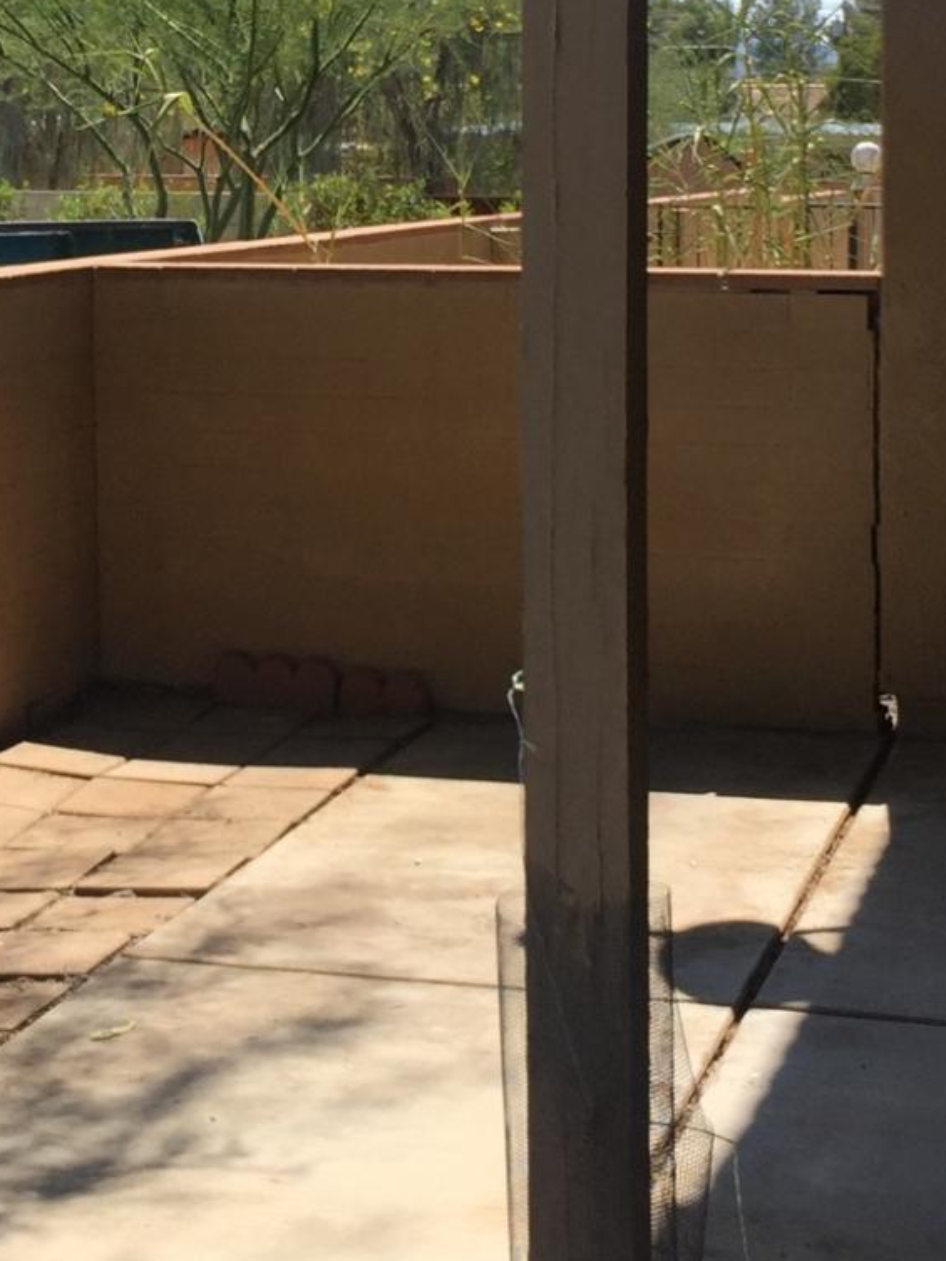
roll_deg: -1.0
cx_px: 271
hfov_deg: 19.0
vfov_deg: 24.9
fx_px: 2805
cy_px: 239
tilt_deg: +0.2
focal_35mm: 77
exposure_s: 1/1319
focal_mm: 4.15
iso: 32
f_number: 2.2
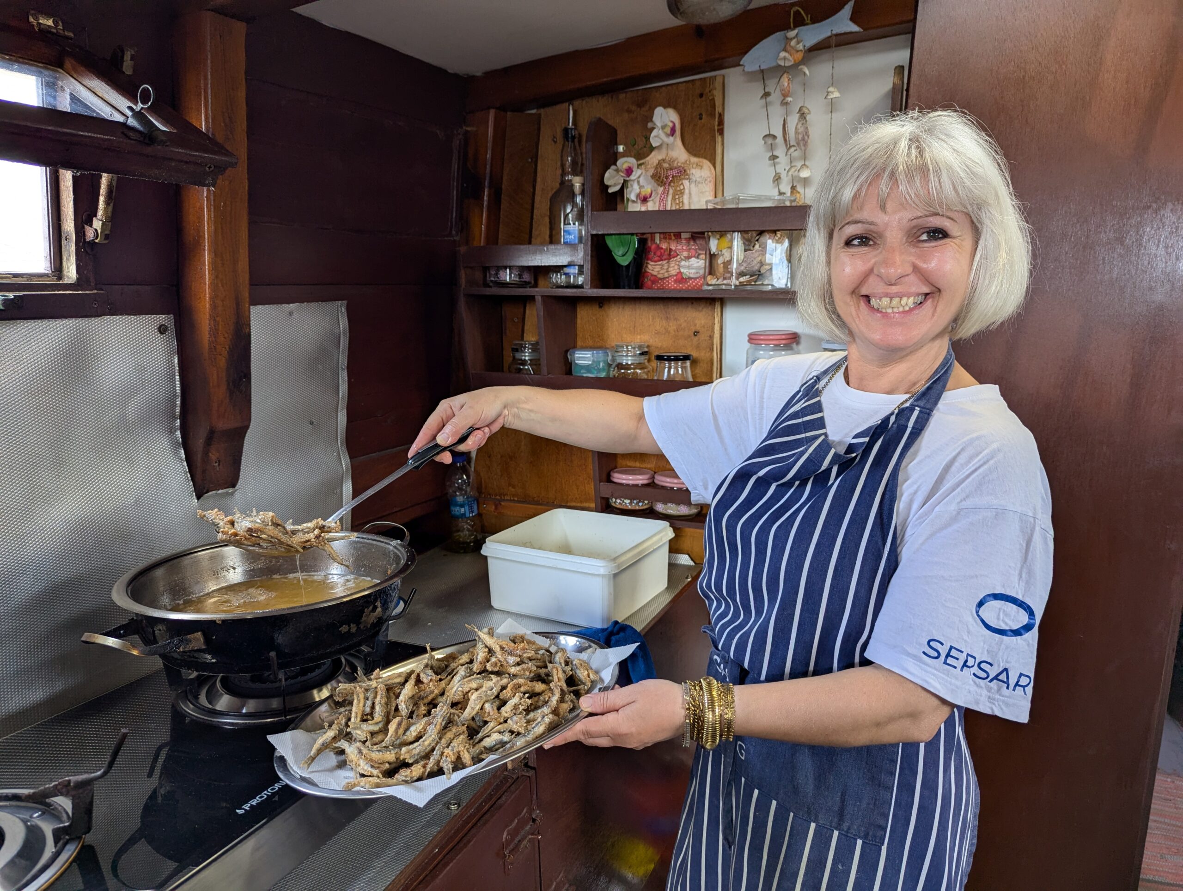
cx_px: 592
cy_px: 446
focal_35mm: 24
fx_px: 821
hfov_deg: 71.5
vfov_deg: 56.9
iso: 129
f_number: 1.85
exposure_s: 1/159
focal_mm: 6.81
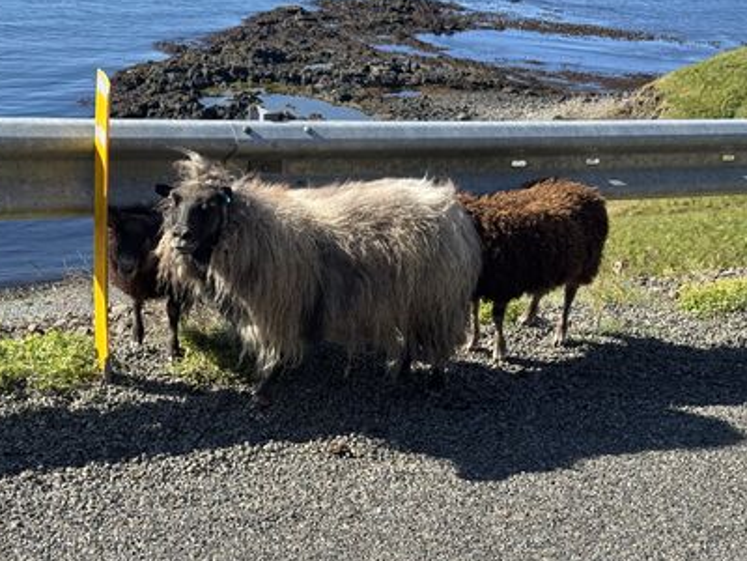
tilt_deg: -21.8
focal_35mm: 60
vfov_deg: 24.4
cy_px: 302
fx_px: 1295
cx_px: 349
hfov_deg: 32.2
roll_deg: -3.0
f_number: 1.78
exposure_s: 1/1681
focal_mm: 6.76
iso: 64
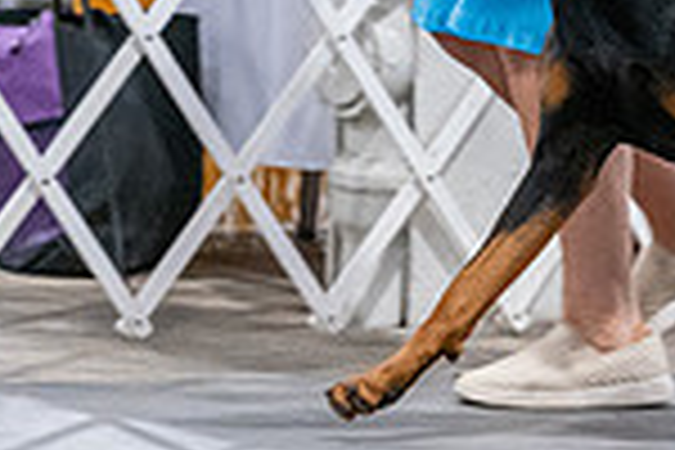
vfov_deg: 1.9
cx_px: 770
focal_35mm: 706
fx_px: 13236
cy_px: -142
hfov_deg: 2.9
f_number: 3.2
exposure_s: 1/320
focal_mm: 182
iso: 6400
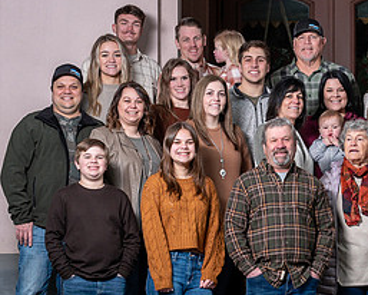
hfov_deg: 9.6
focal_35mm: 201
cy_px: 187
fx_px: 2191
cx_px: 324
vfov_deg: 7.7
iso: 200
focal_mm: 95
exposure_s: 1/125
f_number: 4
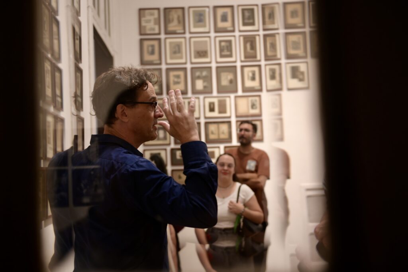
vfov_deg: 33.3
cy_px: 136
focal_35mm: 40
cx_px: 204
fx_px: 453
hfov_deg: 48.5
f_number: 2.8
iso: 1250
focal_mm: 40
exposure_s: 1/100
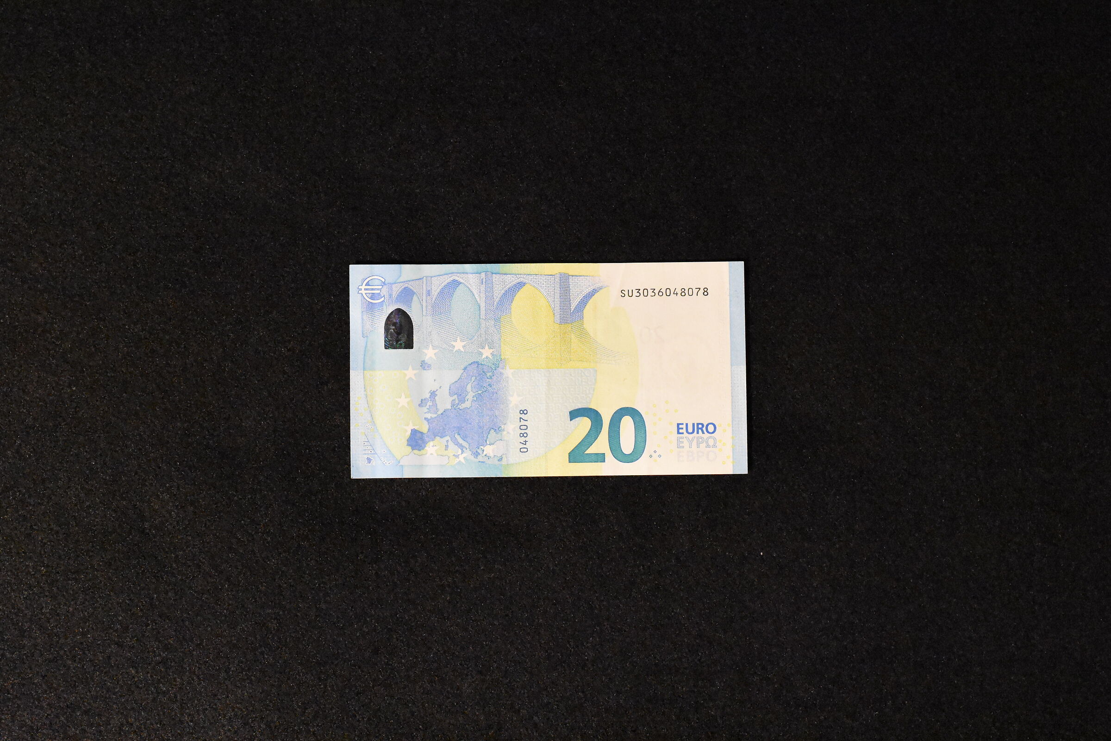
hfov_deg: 37.9
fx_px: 1620
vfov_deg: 25.8
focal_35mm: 52
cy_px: 370
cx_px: 556
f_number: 5.6
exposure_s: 1/125
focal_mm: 35
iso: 12800
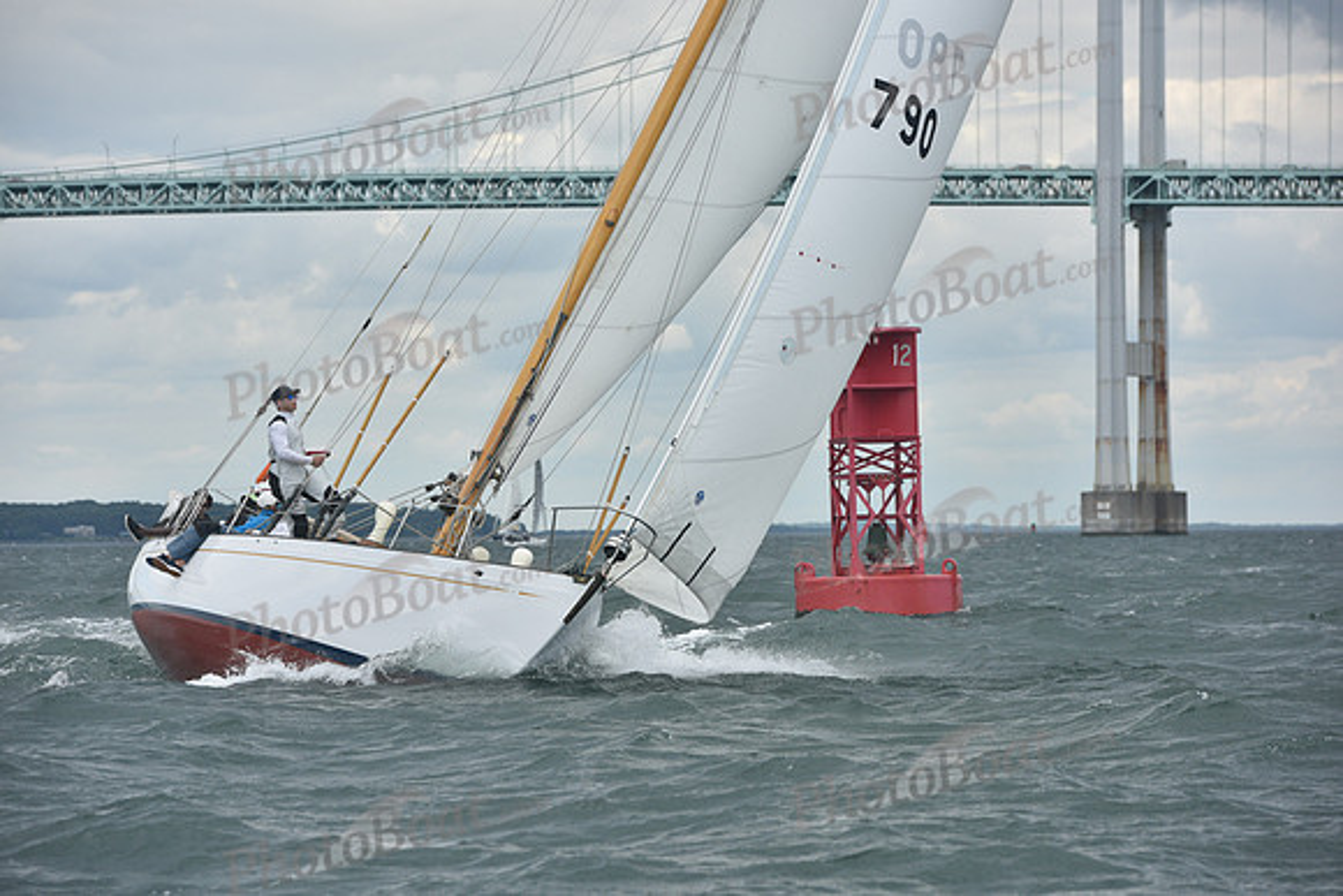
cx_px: 672
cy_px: 448
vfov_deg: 7.9
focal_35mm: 175
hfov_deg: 11.7
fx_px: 6530
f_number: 7.1
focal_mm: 175
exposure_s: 1/1000
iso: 250
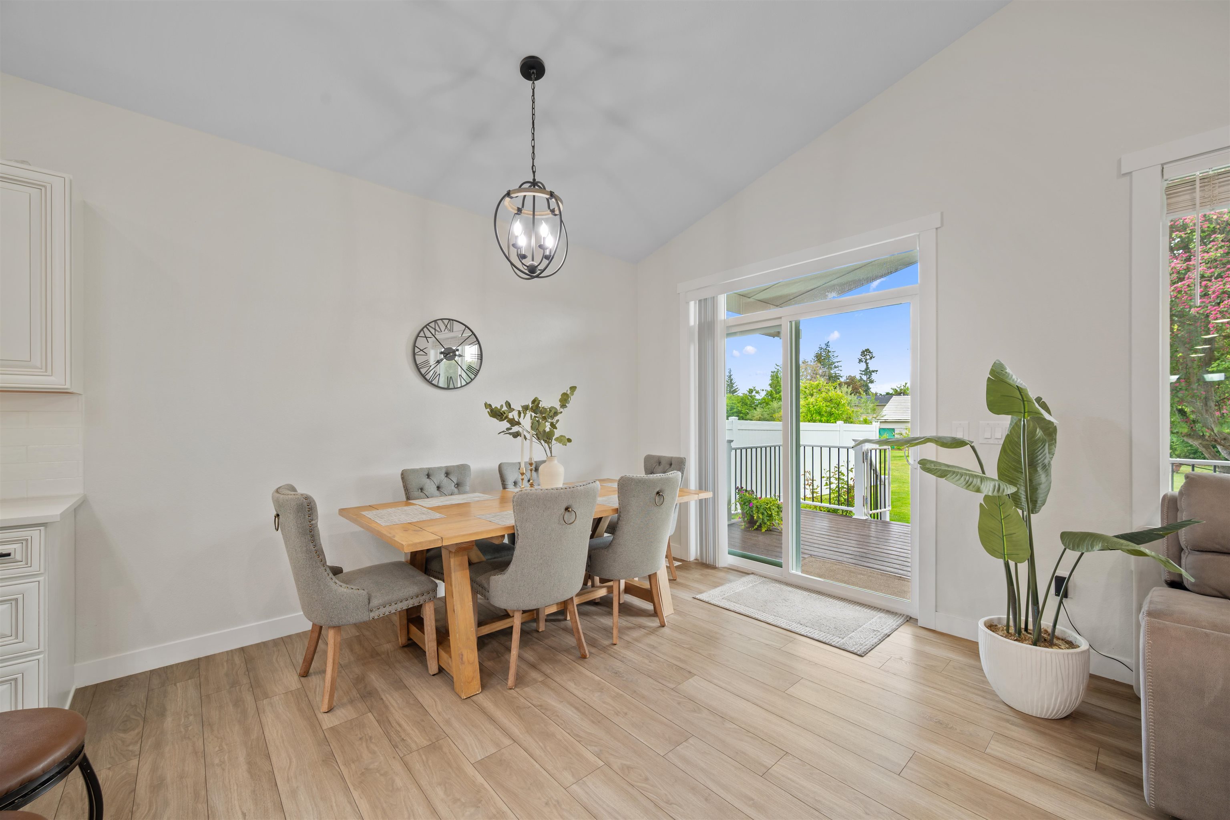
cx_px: 615
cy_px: 410
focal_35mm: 14
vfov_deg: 81.2
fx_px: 478
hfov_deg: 104.3
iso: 100
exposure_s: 1.3
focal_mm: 14
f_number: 8
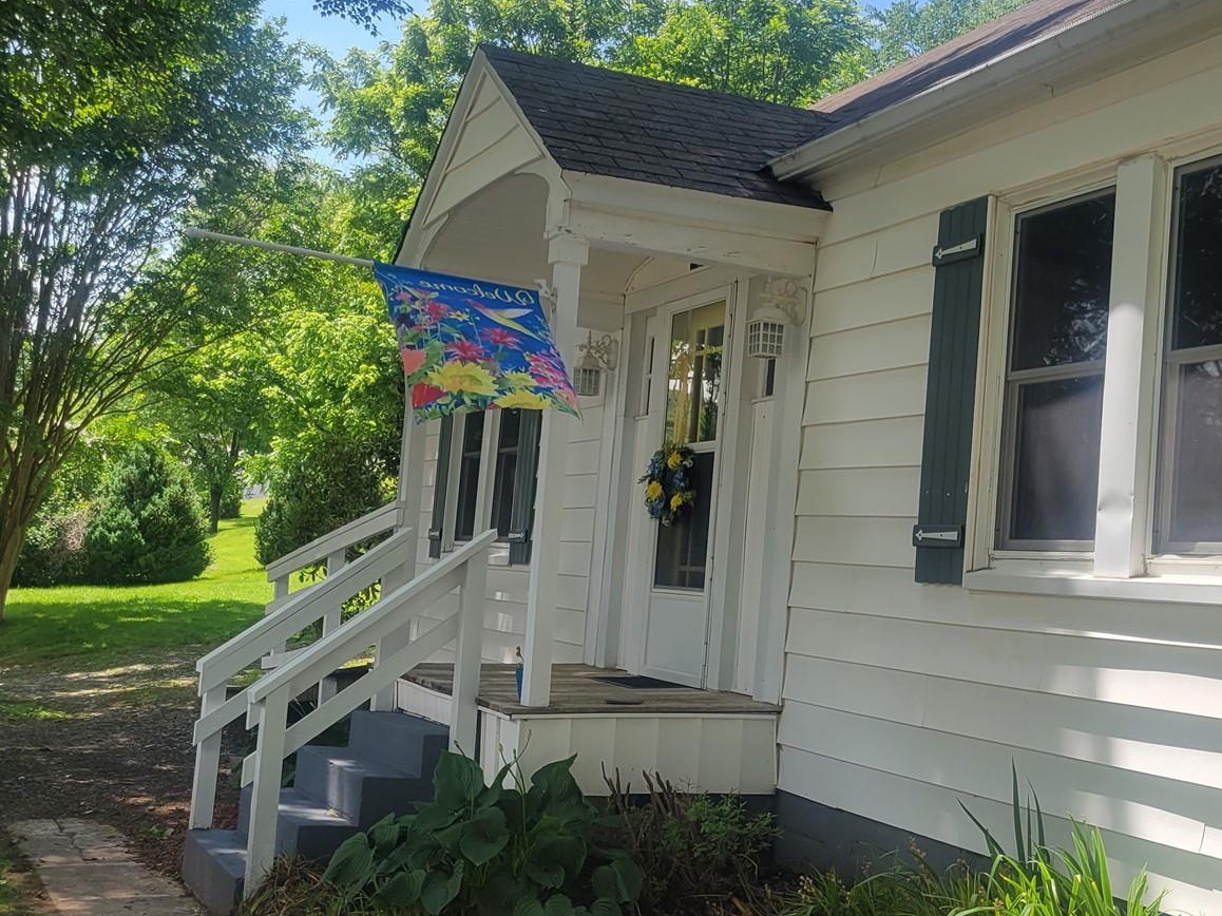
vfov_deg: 31.5
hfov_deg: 41.1
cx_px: 709
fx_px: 1624
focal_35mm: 46
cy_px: 469
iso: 40
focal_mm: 5.4
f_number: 1.8
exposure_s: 1/997
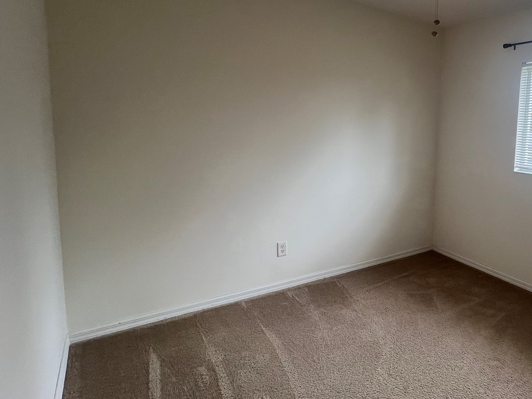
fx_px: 338
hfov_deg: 70.1
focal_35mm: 22
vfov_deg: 60.7
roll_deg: -2.0
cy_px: 164
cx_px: 413
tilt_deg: -5.8
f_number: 1.8
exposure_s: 1/120
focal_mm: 1.57
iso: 50
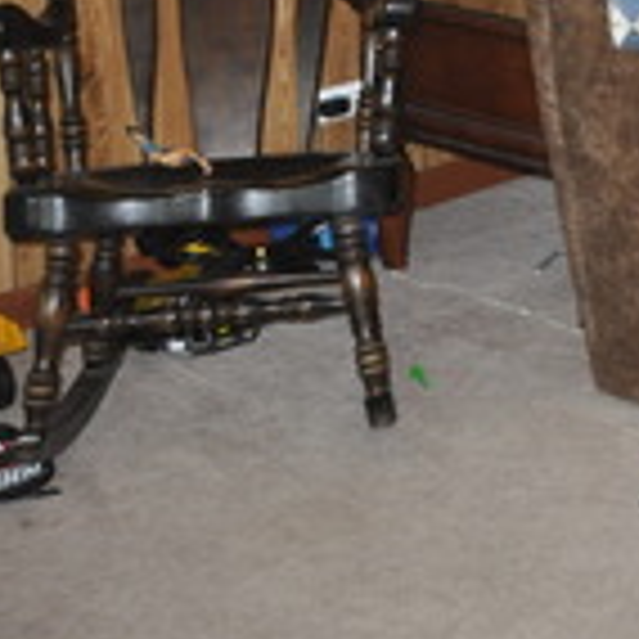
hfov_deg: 13.8
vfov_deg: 15.6
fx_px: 2151
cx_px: 1359
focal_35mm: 103
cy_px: -304
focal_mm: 18
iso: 800
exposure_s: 1/60
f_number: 3.5
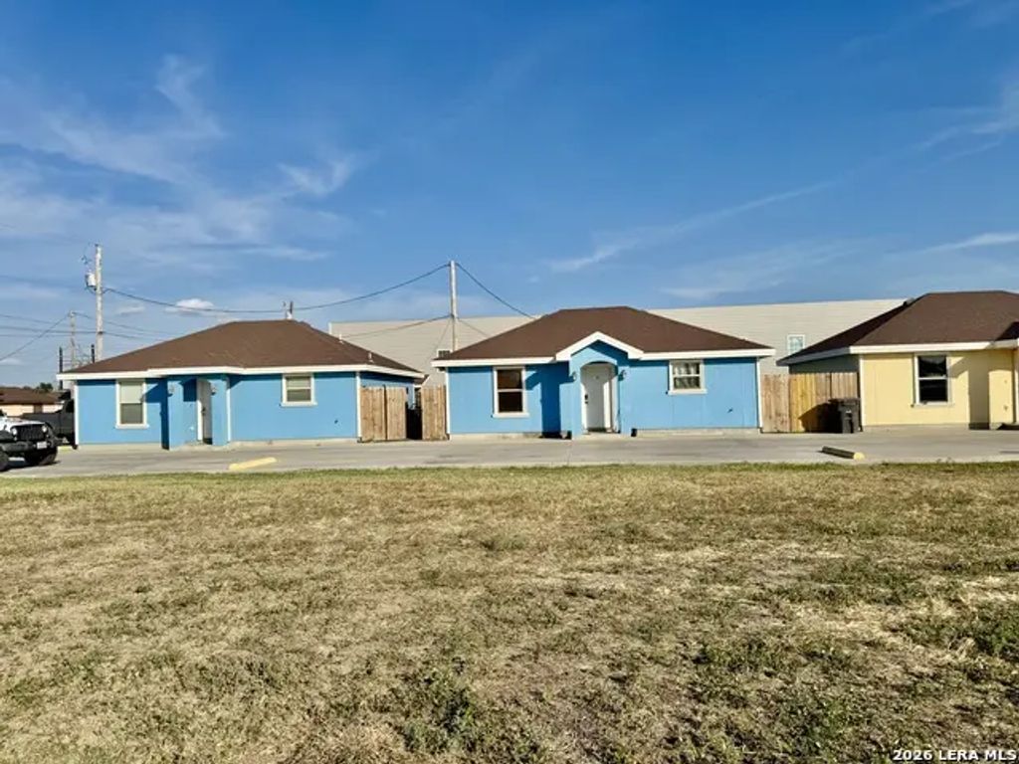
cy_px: 382
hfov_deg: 71.6
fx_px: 706
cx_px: 510
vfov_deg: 56.8
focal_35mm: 24
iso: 80
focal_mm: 6.76
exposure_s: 1/7937
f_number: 1.78
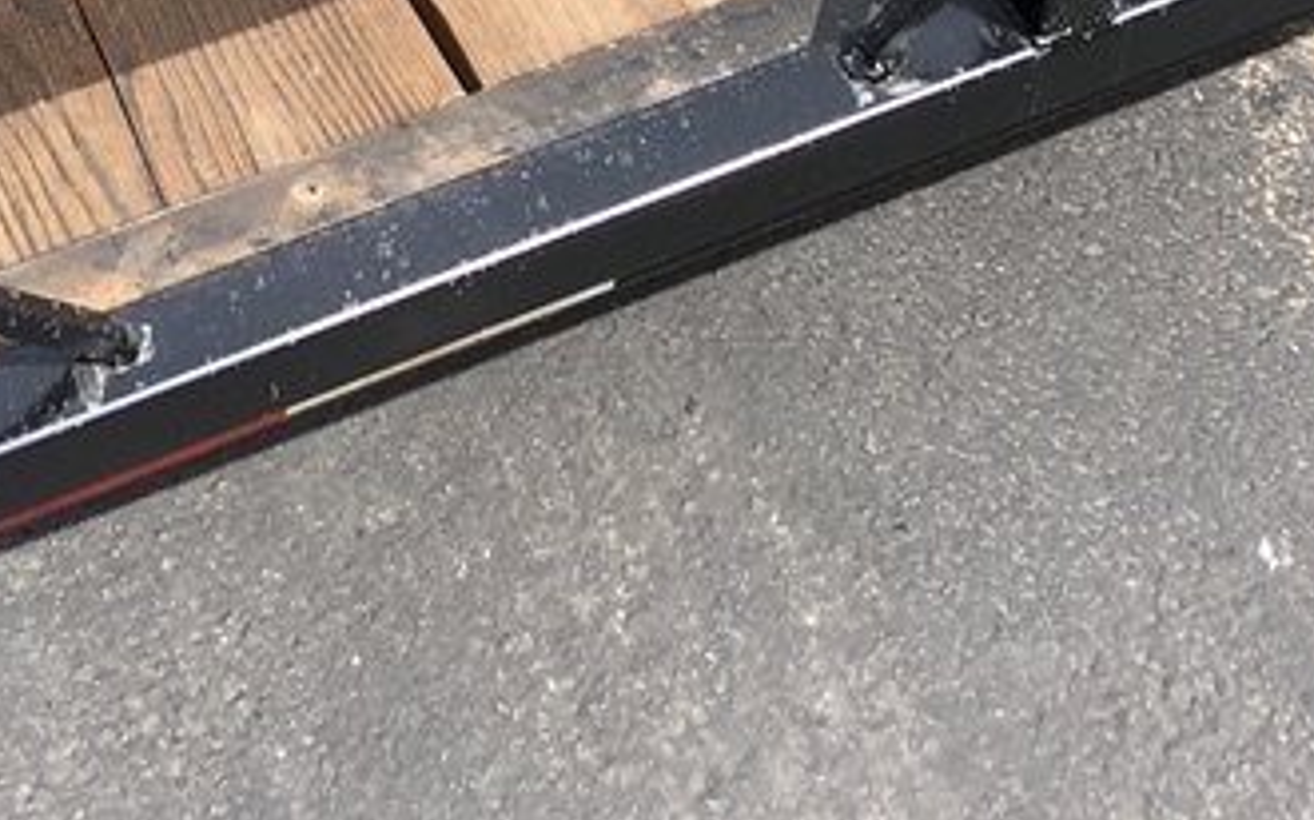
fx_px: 3293
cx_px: 482
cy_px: -736
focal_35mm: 92
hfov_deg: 22.5
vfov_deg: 12.7
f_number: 1.8
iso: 20
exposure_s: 1/558
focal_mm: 4
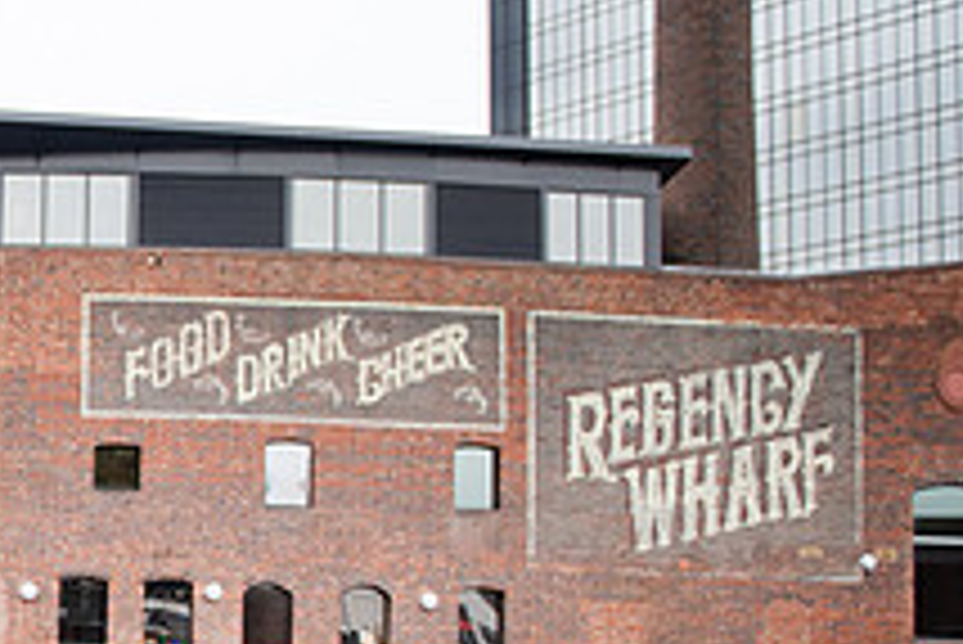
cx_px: -212
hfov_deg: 27.1
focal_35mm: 65
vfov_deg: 20.6
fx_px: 1740
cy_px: 570
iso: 320
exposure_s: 1/250
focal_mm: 24
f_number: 2.8
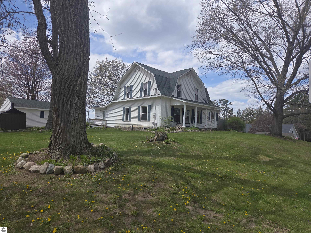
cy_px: 116
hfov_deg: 73.9
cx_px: 156
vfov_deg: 58.9
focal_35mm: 23
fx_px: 207
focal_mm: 5.4
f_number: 1.8
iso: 25
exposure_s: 1/1839
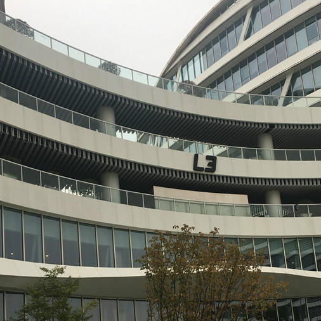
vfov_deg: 30.8
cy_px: 261
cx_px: 228
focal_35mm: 54
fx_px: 567
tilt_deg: +14.6
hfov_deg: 31.2
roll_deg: +7.3
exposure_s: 1/250
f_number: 2.2
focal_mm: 4.15
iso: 25
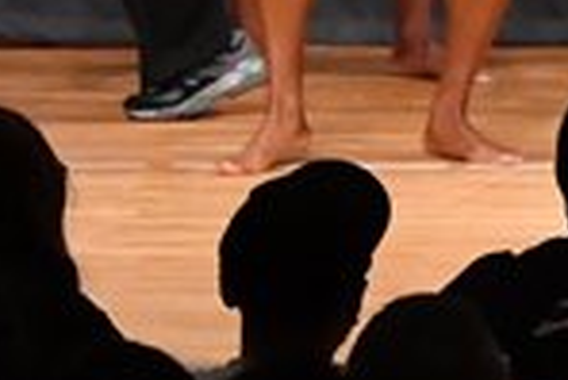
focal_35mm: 821
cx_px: 1272
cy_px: -230
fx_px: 12966
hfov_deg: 2.5
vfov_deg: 1.7
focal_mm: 105
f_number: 5.6
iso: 8000
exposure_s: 1/400
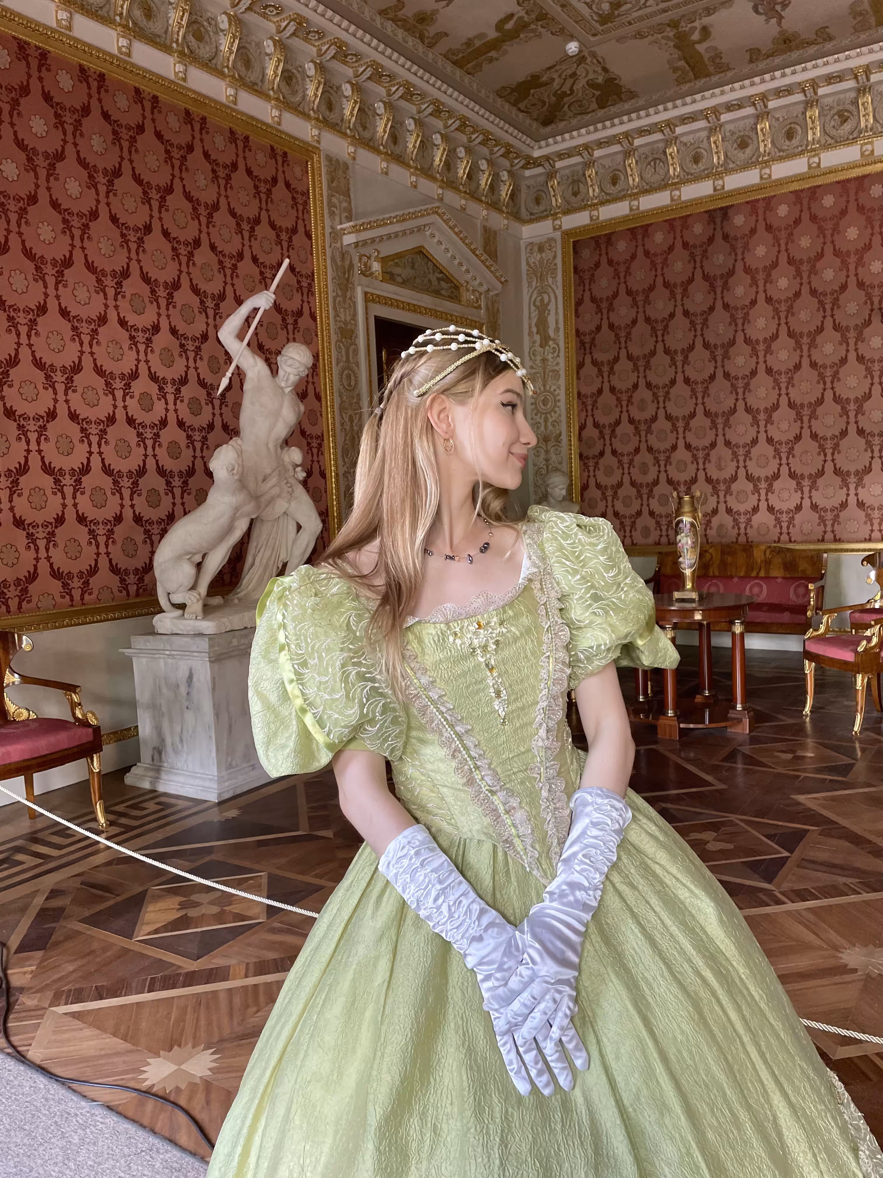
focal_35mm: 26
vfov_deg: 67.3
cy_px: 589
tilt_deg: -5.2
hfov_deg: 53.1
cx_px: 442
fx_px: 884
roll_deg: +2.9
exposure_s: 1/60
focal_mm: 4.2
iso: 200
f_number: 1.6
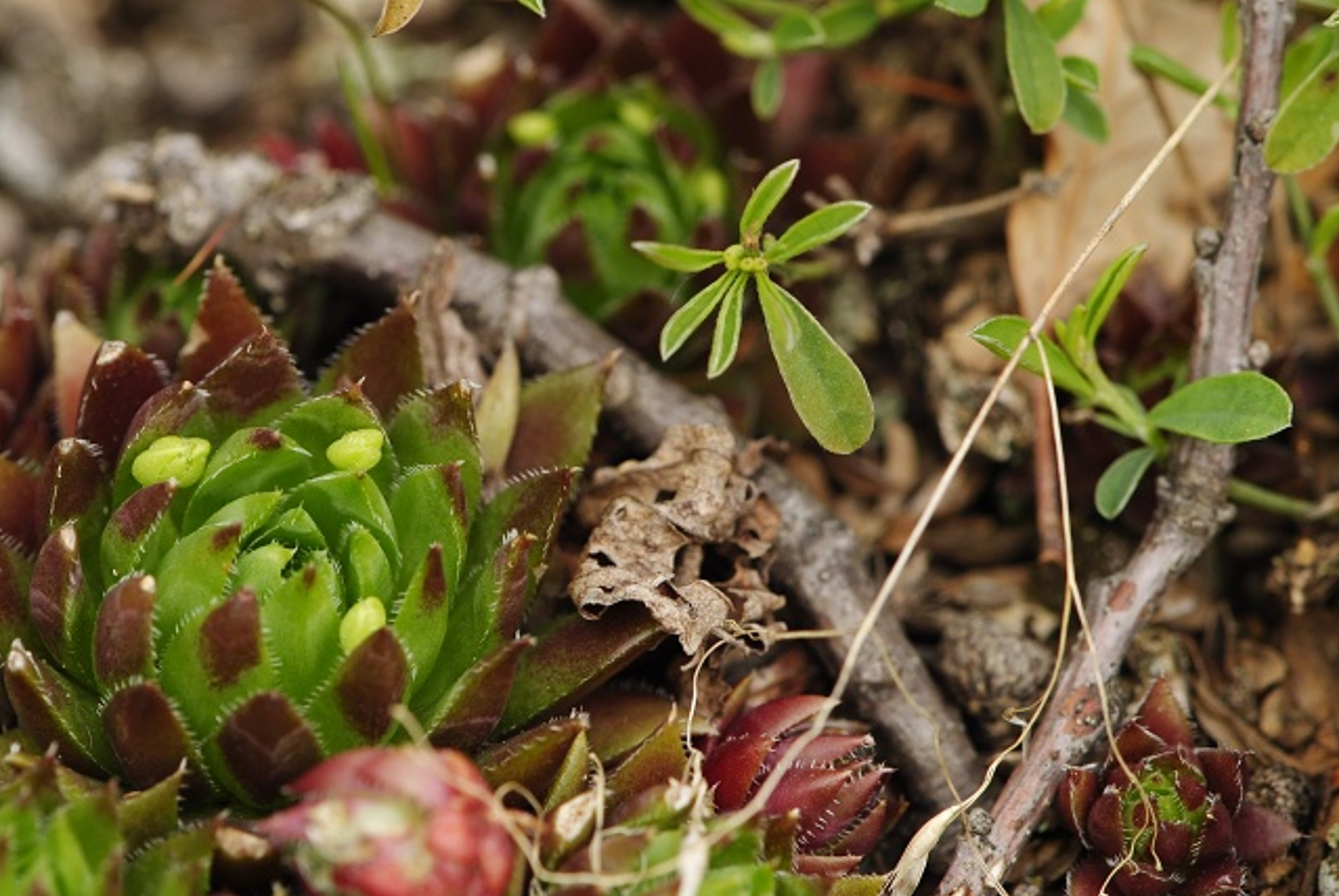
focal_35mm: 160
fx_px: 5945
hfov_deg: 12.8
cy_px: 461
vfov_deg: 8.6
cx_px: 532
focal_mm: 85
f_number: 7.1
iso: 200
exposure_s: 1/100
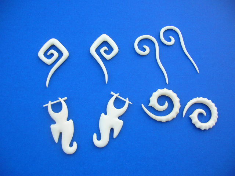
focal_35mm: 35
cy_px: 88
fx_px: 238
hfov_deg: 52.6
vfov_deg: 40.7
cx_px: 118
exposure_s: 1/39.8
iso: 50
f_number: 2.8
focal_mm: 5.8
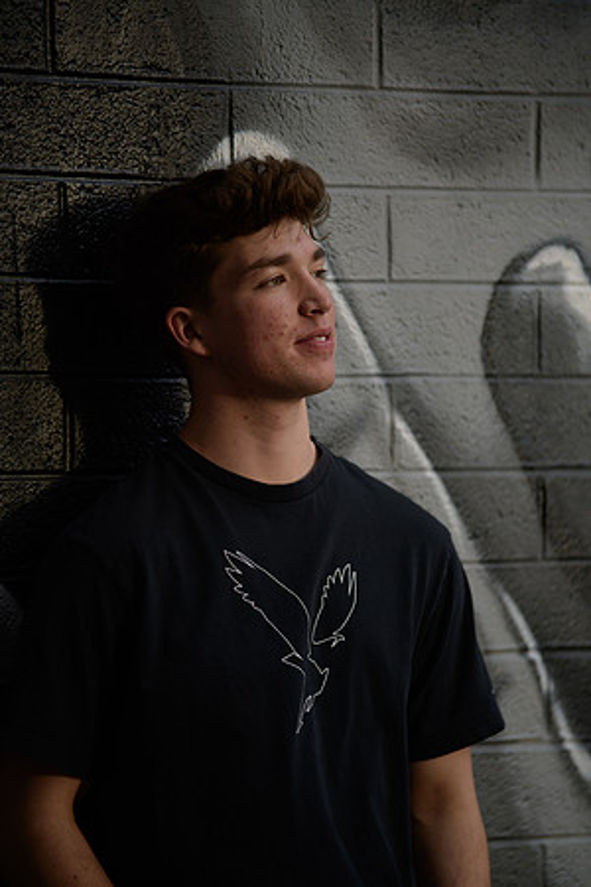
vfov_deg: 11.7
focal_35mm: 175
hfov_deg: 7.8
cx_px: 296
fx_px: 4309
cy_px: 444
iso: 250
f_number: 2.8
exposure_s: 1/2000
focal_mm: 175
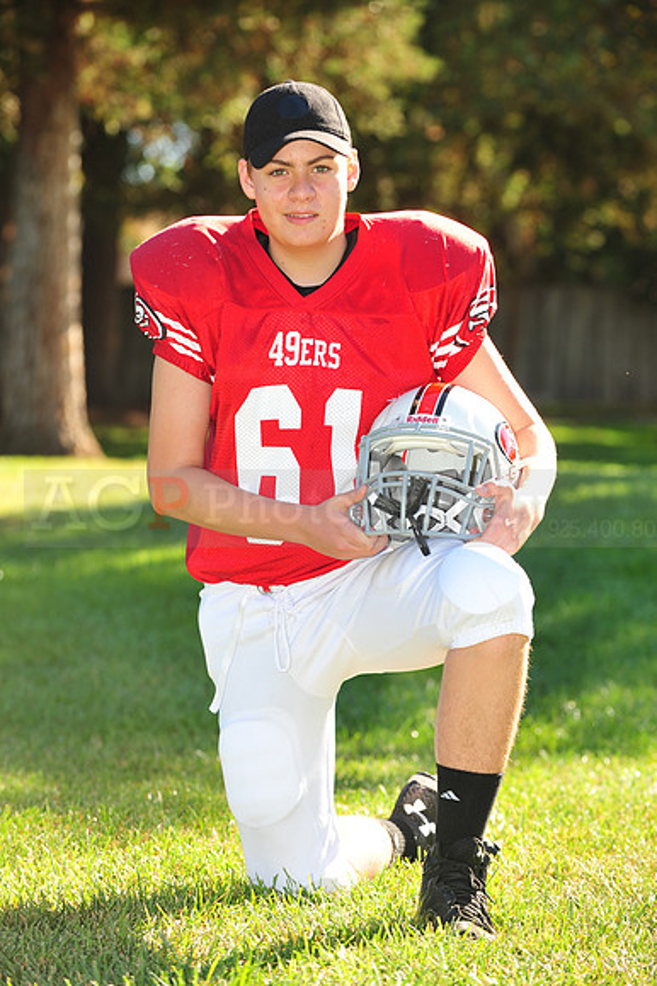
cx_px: 328
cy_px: 493
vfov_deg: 15.8
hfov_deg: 10.5
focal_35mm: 130
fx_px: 3563
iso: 200
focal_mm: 130
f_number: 4.5
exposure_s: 1/320
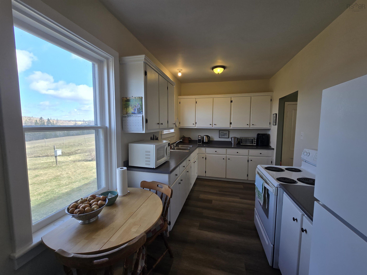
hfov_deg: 106.2
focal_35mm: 13
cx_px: 184
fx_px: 138
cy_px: 138
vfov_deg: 89.9
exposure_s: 1/173
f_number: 2.2
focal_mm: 2.2
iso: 50
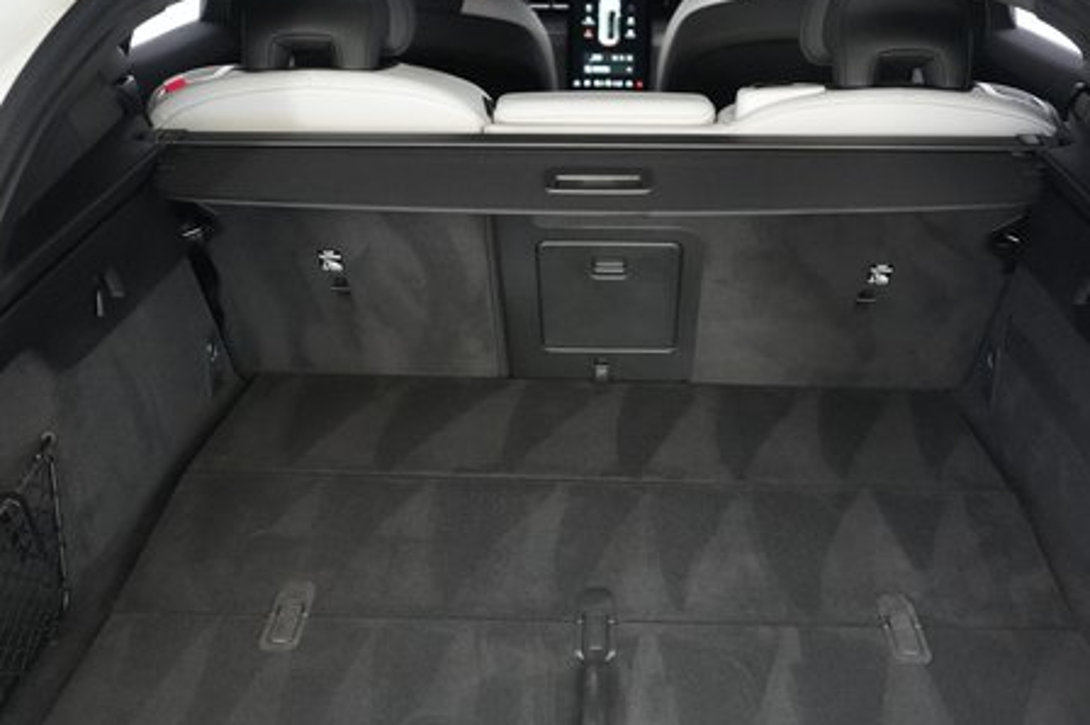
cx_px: 603
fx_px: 1210
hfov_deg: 48.4
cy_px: 506
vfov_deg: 32.9
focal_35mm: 40
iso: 8000
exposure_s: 1/160
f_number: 2.8
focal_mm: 28
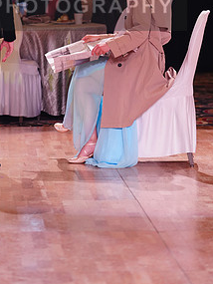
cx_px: 50
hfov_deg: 6.7
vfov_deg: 8.8
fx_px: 1828
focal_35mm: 223
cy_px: -2
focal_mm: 114
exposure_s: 1/250
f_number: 2.8
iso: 800
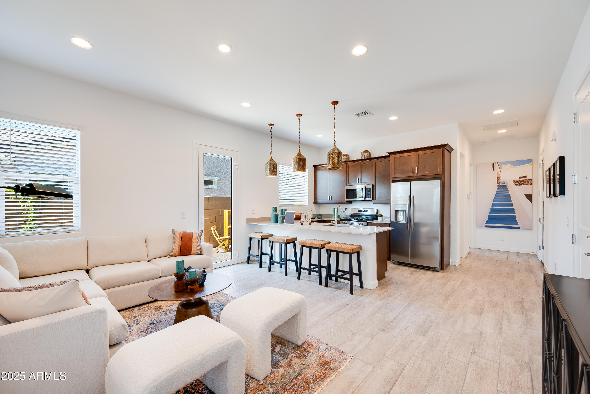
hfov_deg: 104.2
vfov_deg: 81.2
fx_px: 229
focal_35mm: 14
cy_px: 197
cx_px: 295
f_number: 7.1
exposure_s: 1/50
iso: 160
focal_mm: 14
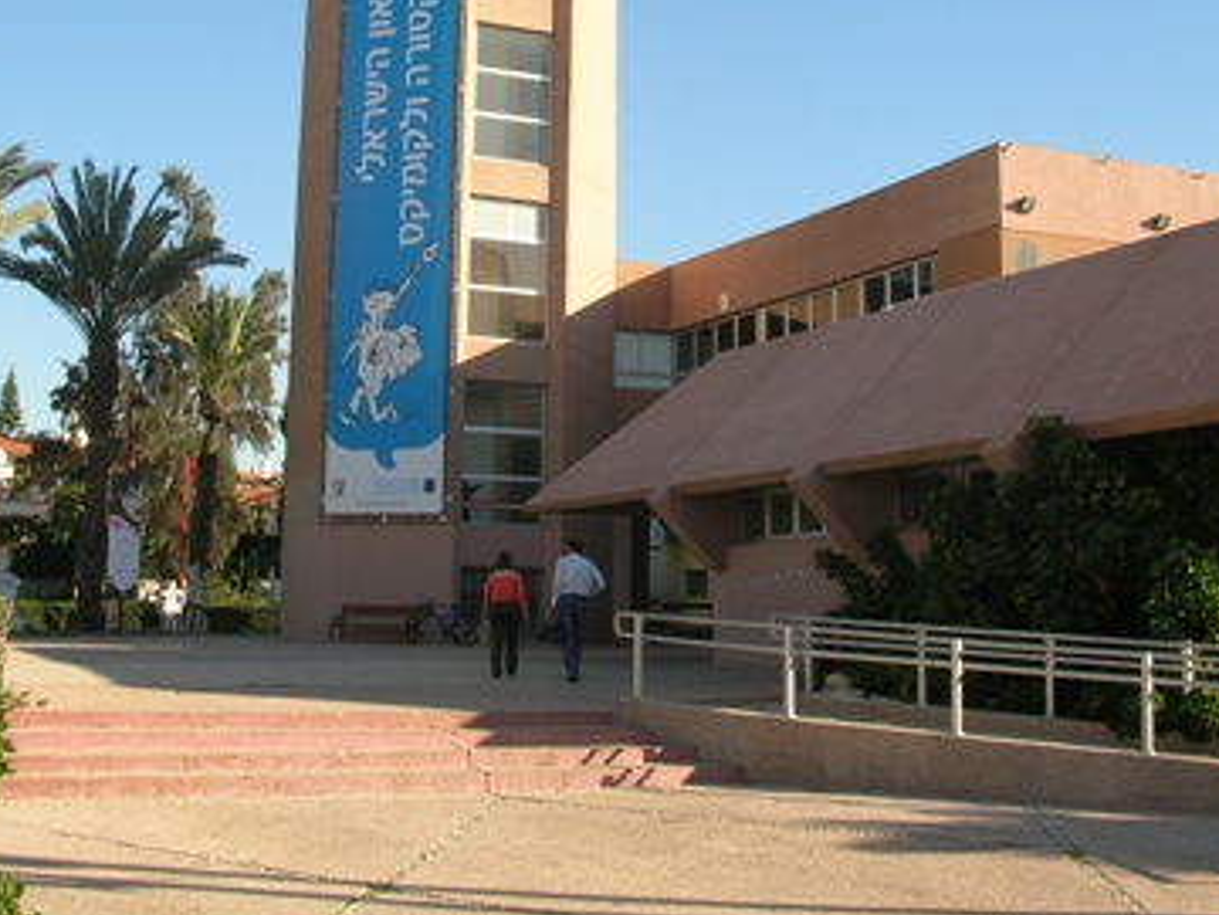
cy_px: 307
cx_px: 647
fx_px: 1761
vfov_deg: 28.9
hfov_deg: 38.2
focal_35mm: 50
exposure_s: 1/375
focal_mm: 6
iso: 50
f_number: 3.7
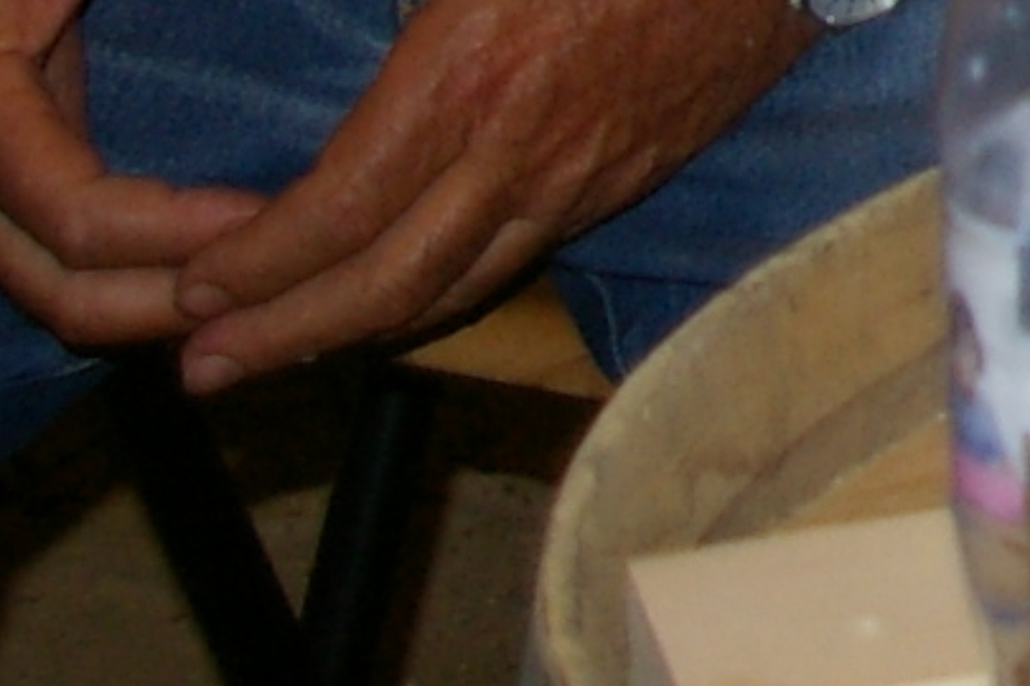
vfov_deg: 5.5
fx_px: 6686
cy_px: -1502
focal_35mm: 234
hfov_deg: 8.0
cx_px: 2612
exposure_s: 1/125
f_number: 4
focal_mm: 21
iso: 400
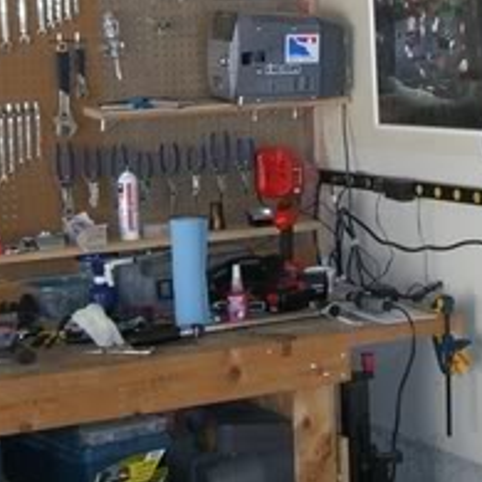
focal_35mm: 110
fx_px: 1733
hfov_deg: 15.8
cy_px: 175
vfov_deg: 15.8
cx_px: 198
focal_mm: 6.2
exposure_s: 1/60
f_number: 2.7
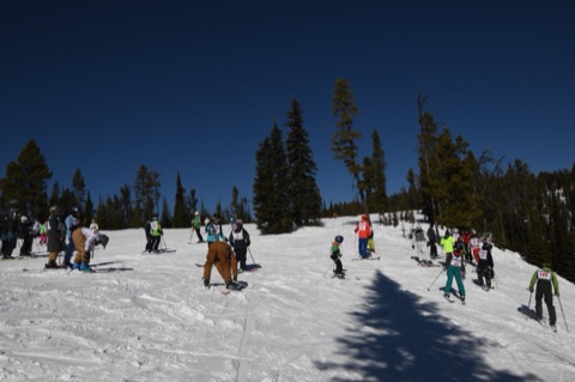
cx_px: 288
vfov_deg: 47.8
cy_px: 191
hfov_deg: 67.4
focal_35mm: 27
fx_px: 431
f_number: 13
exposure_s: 1/2000
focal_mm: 18
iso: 400
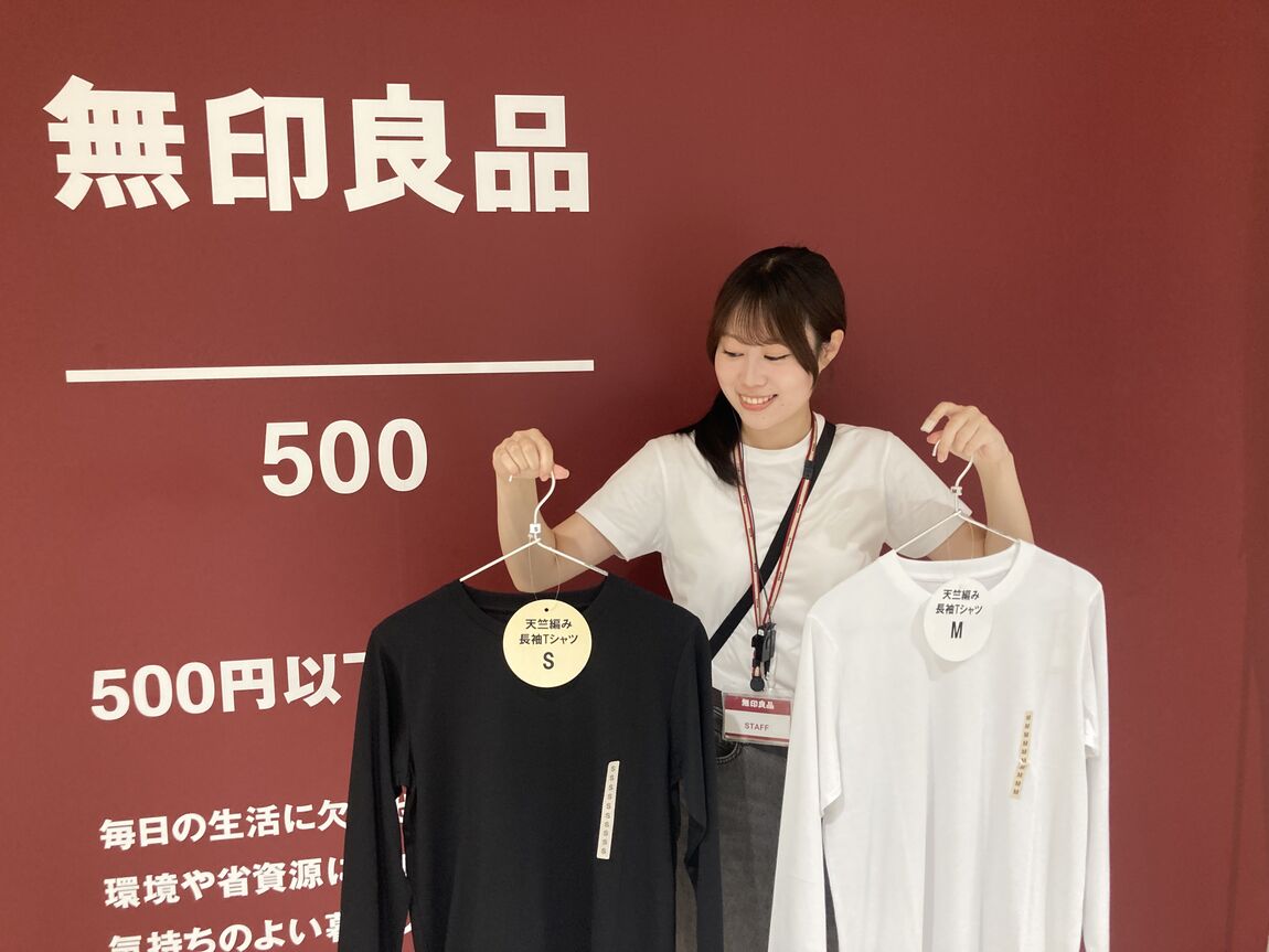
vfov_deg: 49.8
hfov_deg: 63.4
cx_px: 634
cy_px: 476
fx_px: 1027
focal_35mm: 28
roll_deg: +1.1
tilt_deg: -5.1
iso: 125
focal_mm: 3.99
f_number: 1.8
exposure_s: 1/60
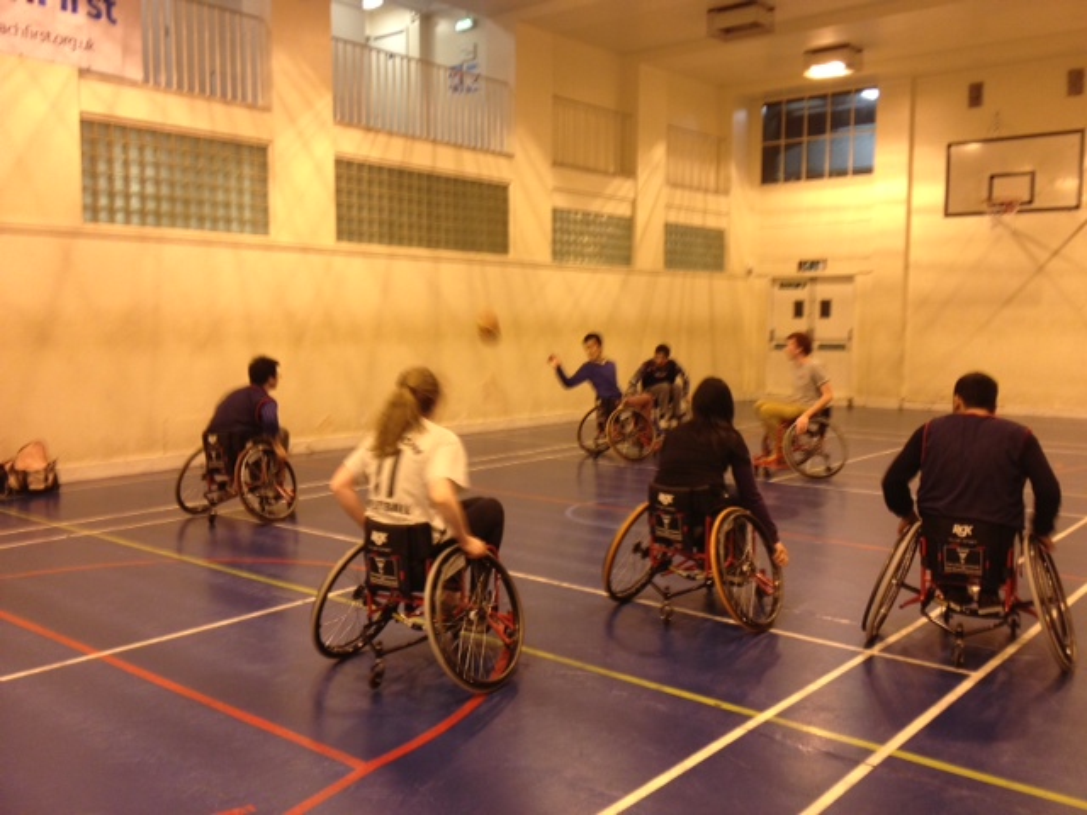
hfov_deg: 52.6
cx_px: 544
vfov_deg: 40.7
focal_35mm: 35
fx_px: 1099
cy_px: 408
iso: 100
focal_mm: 4.28
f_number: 2.4
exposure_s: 1/20
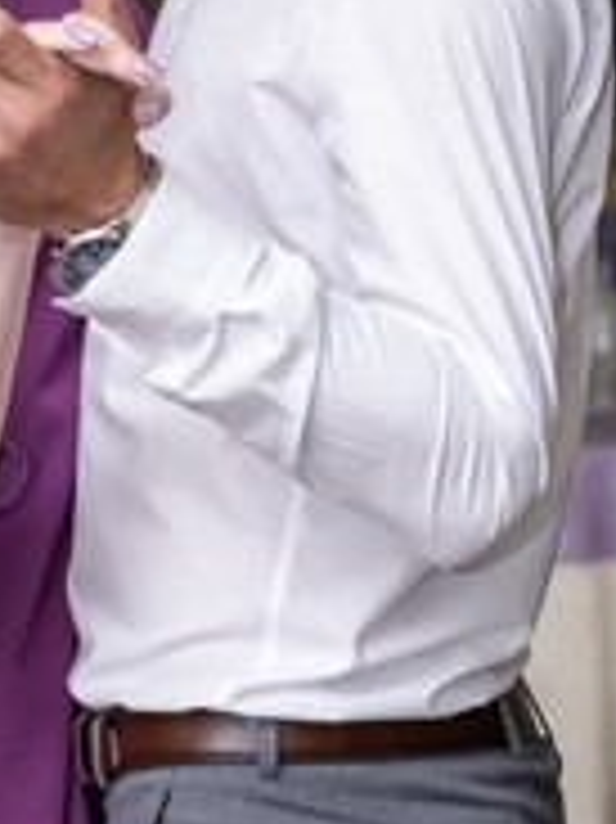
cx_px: 52
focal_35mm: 279
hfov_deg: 5.3
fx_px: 6628
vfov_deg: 7.1
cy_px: 189
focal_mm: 55
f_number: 2.8
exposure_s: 1/125
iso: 1250
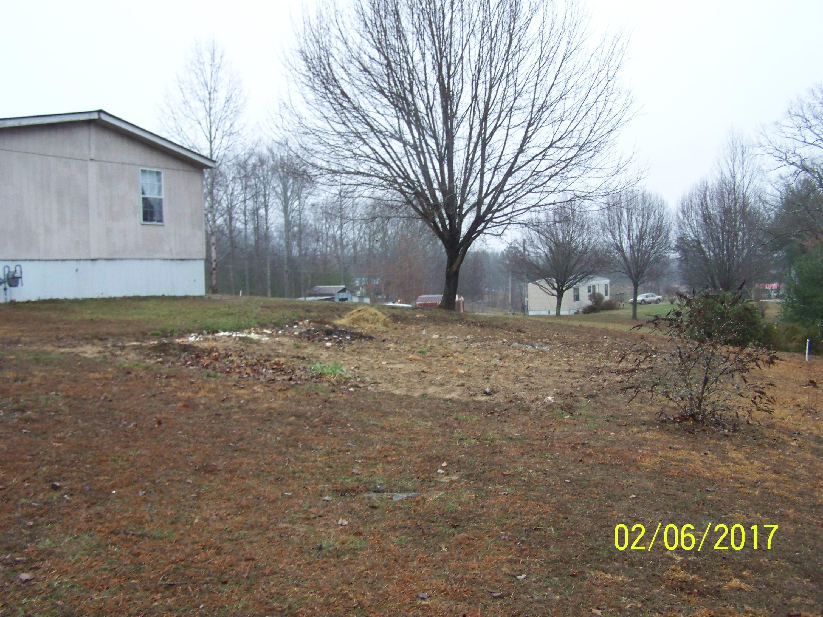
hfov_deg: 49.0
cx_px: 412
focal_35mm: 38
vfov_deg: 37.7
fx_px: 903
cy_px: 308
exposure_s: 1/60
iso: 200
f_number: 2.8
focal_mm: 6.3
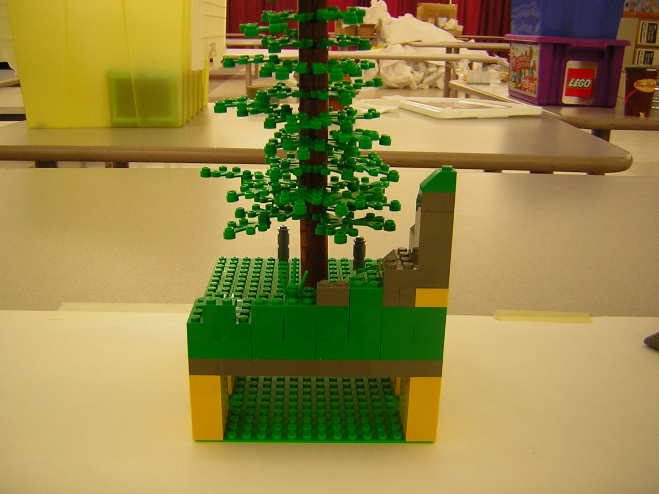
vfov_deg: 39.7
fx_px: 685
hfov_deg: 51.4
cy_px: 247
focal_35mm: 36
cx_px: 330
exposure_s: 1/6.5
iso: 50
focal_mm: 4.7
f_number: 2.6
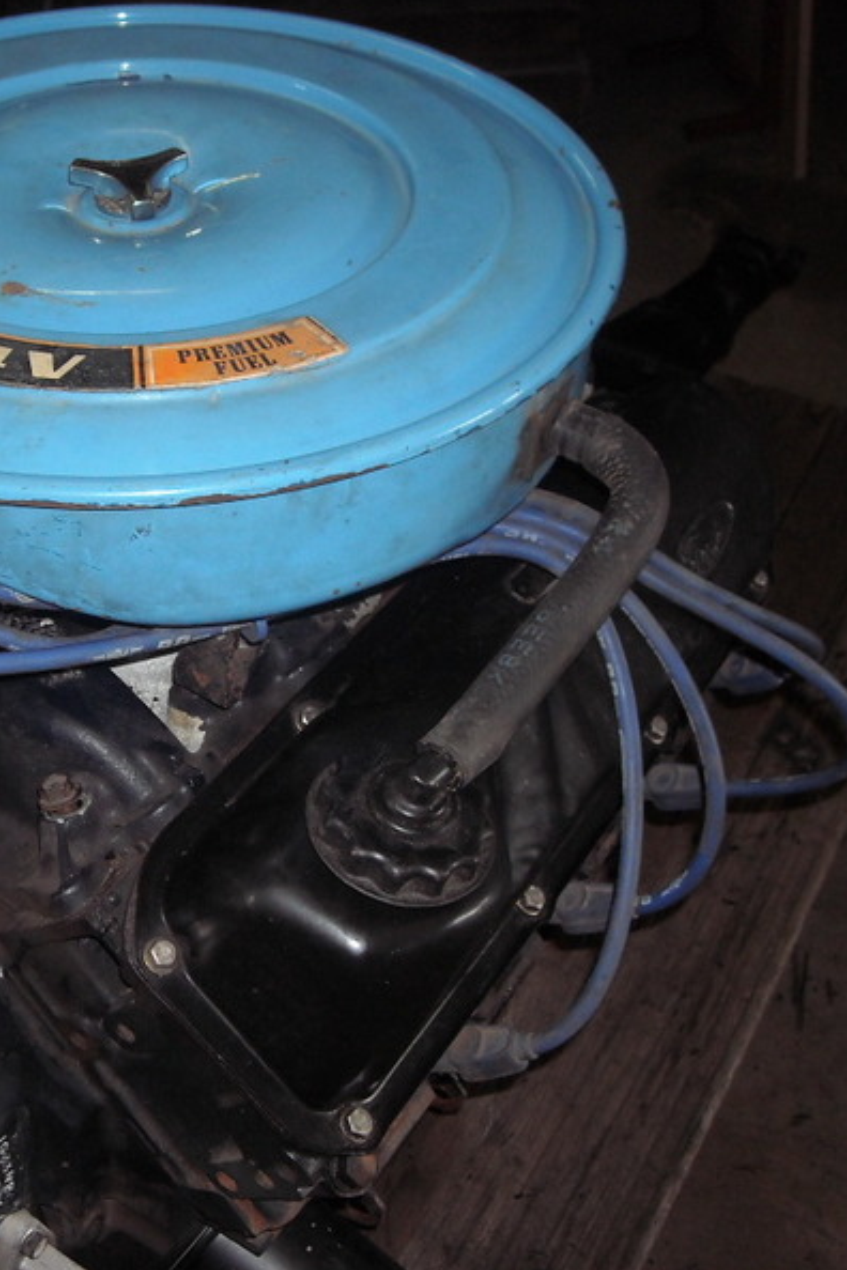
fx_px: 1729
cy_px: 631
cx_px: 169
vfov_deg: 40.3
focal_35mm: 49
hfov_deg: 27.0
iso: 200
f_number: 2.8
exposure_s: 1/60
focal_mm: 5.7
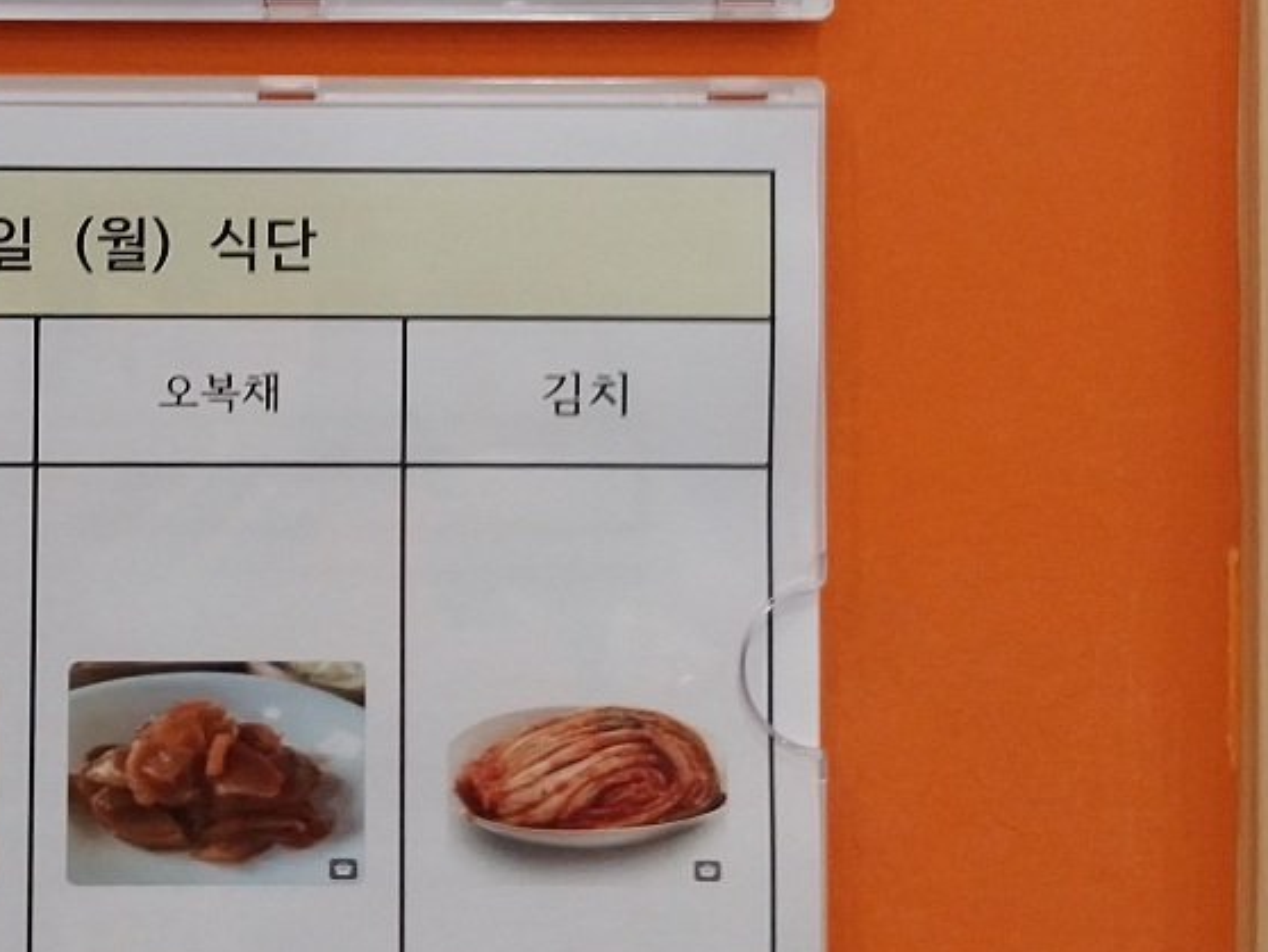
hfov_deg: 25.2
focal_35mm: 76
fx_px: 2785
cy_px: 152
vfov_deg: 19.2
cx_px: 259
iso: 100
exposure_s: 1/60.2
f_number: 1.8
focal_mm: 4
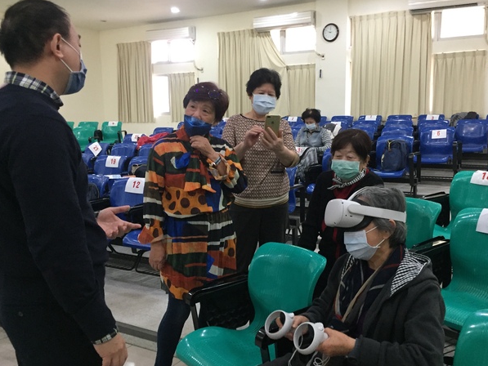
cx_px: 270
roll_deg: -0.7
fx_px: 479
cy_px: 194
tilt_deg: -7.4
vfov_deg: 41.8
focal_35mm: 34
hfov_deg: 53.8
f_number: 2.2
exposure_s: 1/30
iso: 200
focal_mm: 4.15
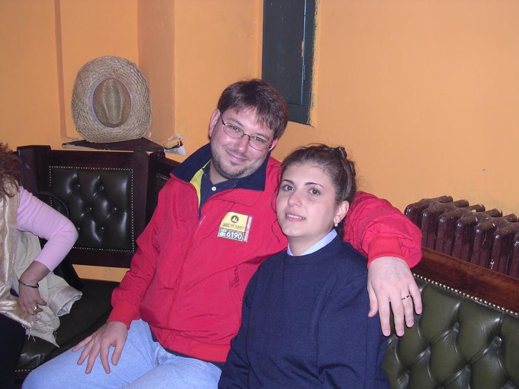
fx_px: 570
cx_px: 260
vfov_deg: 37.7
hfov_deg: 49.0
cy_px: 194
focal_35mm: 38
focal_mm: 5.8
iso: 176
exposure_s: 1/60.1
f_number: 2.8
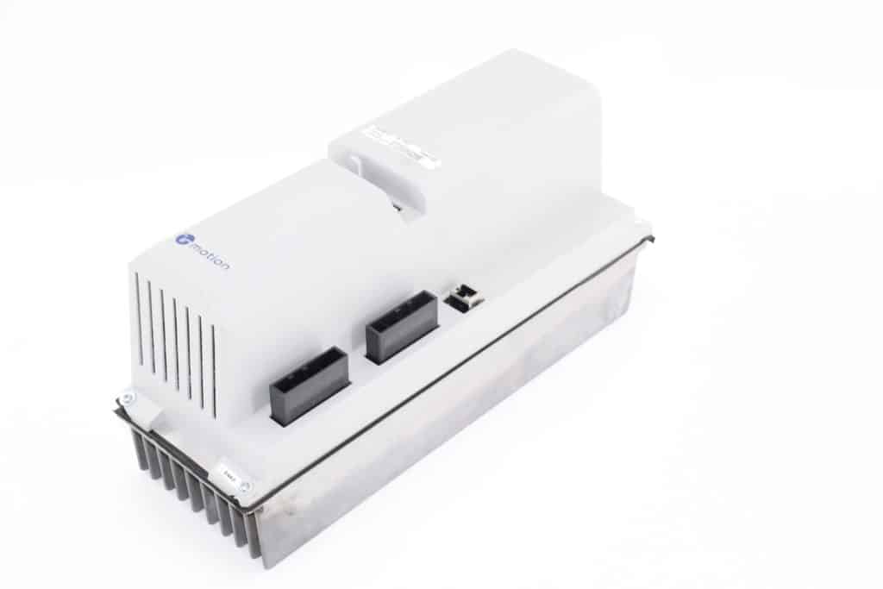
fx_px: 1545
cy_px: 294
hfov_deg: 31.9
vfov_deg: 21.6
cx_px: 442
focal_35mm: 63
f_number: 13
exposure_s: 1/25
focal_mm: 42
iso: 200
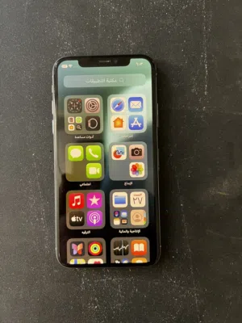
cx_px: 121
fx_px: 242
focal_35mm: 26
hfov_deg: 53.1
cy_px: 162
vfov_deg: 67.3
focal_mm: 5.7
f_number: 1.5
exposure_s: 1/60
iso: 400
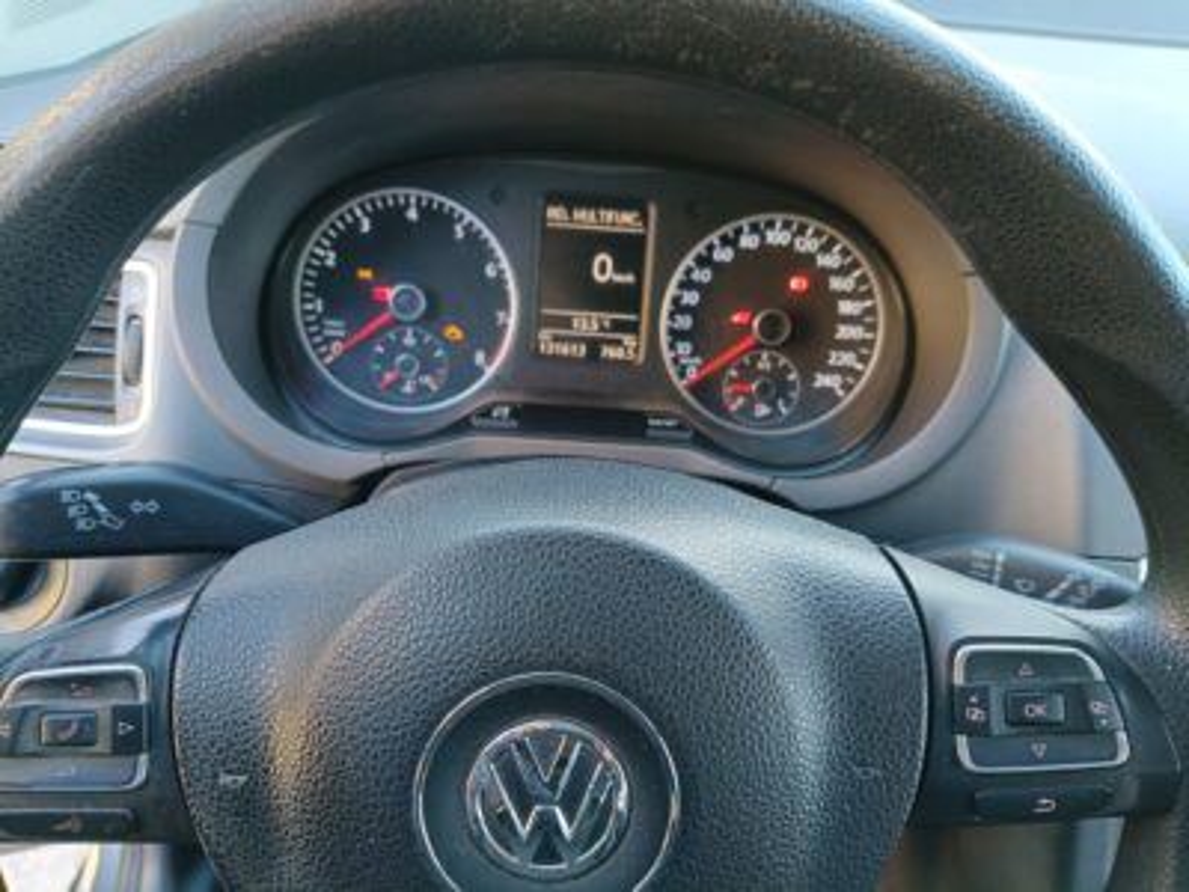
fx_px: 893
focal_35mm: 26
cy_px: 446
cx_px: 594
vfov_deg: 53.1
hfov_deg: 67.3
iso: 320
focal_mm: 4.84
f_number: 1.8
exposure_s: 1/50
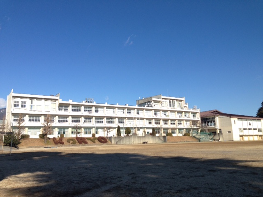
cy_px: 98
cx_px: 132
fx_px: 251
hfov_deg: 55.4
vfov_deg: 42.9
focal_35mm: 33
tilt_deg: +10.1
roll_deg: +0.6
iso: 50
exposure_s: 1/1427
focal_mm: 4.12
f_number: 2.4
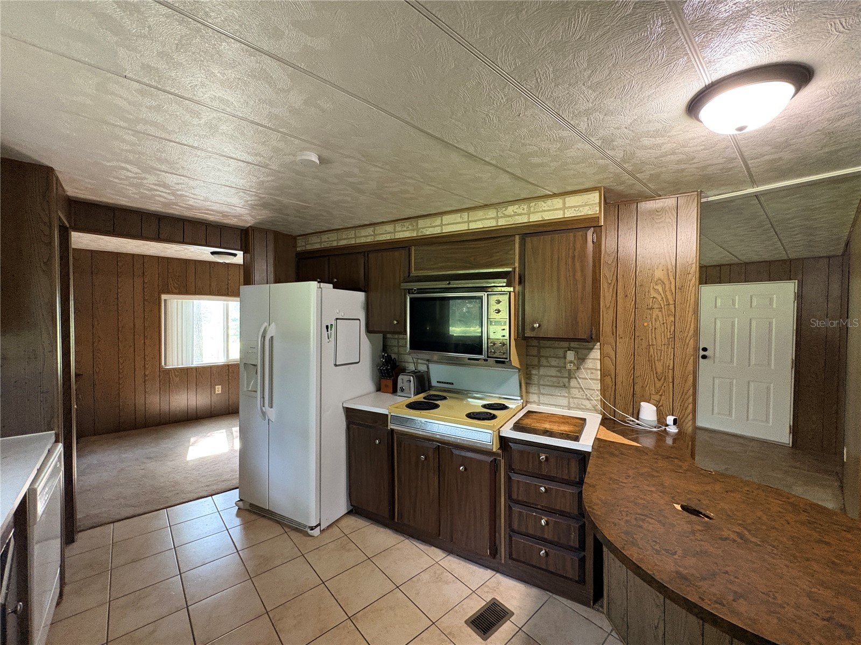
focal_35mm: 14
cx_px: 430
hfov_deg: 102.1
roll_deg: -0.4
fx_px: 348
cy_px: 322
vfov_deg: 85.7
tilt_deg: -0.8
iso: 640
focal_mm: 2.22
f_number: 2.2
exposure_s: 1/40
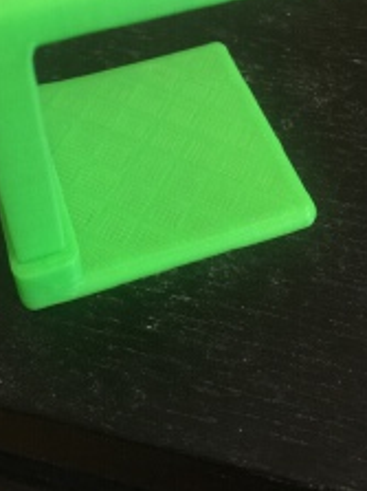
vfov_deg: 34.9
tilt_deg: -45.2
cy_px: 55
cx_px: 145
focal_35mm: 52
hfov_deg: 27.9
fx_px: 736
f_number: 2.2
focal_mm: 4.15
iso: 100
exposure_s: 1/15
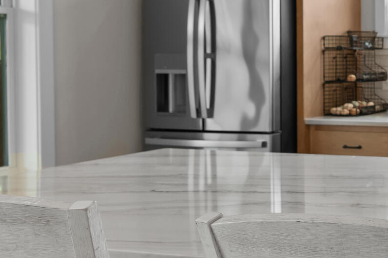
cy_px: 95
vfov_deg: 22.6
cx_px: 577
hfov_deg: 25.4
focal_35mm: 60
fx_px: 646
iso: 640
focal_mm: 16
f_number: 3.5
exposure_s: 1/80
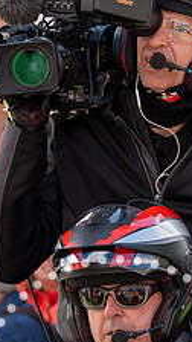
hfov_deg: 2.1
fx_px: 5132
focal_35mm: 567
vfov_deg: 3.8
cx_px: 161
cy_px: 6
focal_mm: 102
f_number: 5
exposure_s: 1/1000
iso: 400
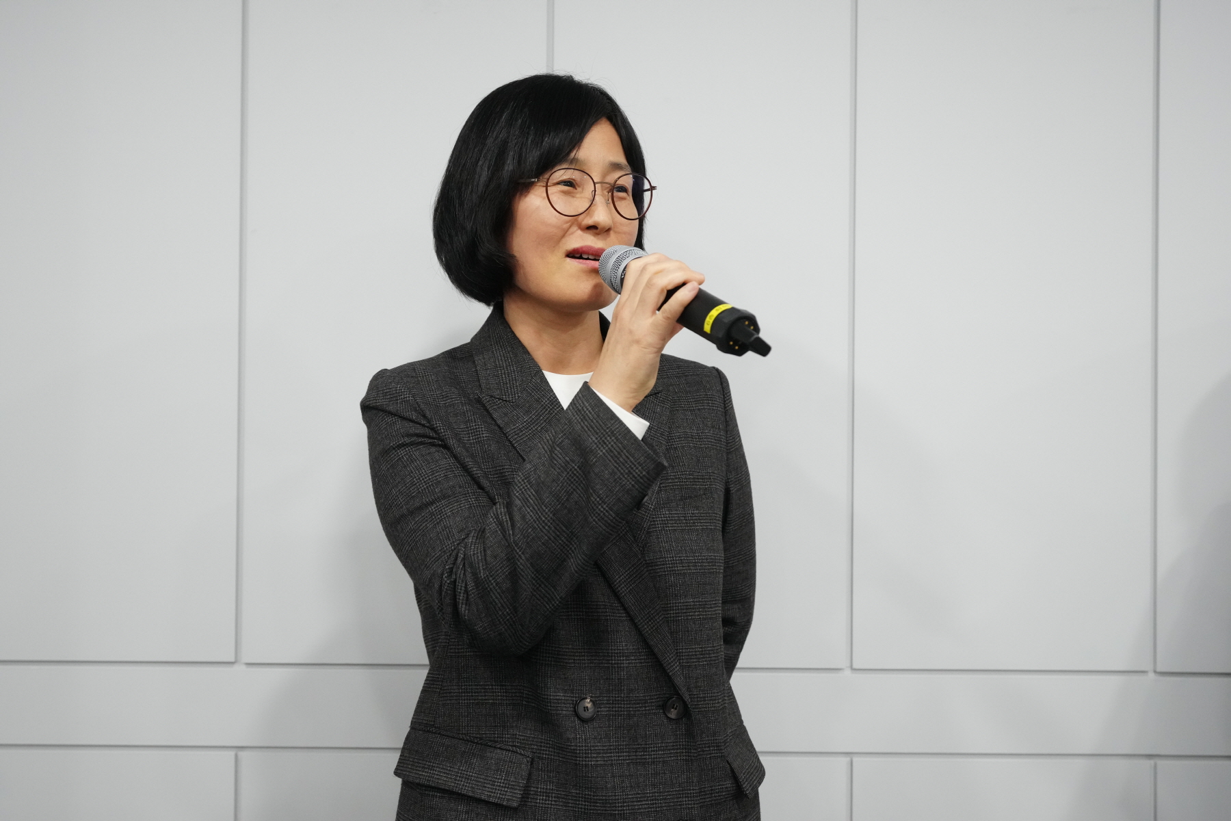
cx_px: 616
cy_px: 410
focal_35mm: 35
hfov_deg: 54.4
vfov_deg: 37.9
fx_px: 1197
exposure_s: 1/160
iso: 4000
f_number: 4
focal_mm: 35
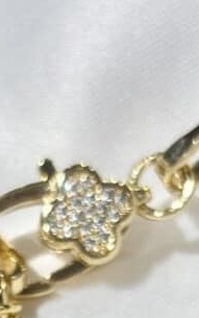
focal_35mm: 185
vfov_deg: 10.9
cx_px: 40
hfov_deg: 7.1
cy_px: 483
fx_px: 1603
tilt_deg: -46.3
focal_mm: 5.96
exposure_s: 1/283
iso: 32
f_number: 1.6
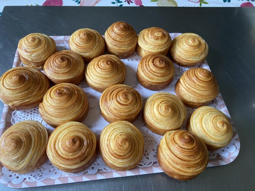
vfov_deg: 53.0
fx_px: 191
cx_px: 128
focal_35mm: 26
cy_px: 96
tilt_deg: -60.2
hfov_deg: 67.3
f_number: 1.8
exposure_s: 1/60
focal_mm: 4.25
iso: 320
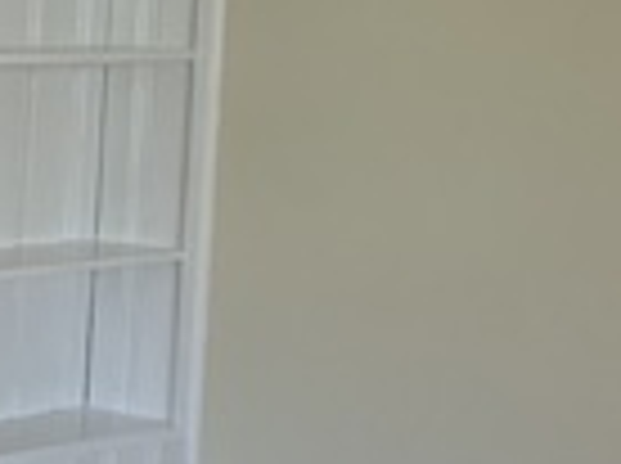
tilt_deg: -8.3
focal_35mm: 126
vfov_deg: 11.7
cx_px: -610
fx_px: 2256
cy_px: 315
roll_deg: -1.1
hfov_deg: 13.5
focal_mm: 4.25
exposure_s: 1/121
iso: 80
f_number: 1.8
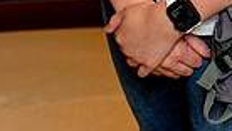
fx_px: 1219
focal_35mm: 198
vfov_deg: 5.8
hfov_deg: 10.8
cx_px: 217
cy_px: -217
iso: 400
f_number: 4.5
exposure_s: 1/250
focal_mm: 58
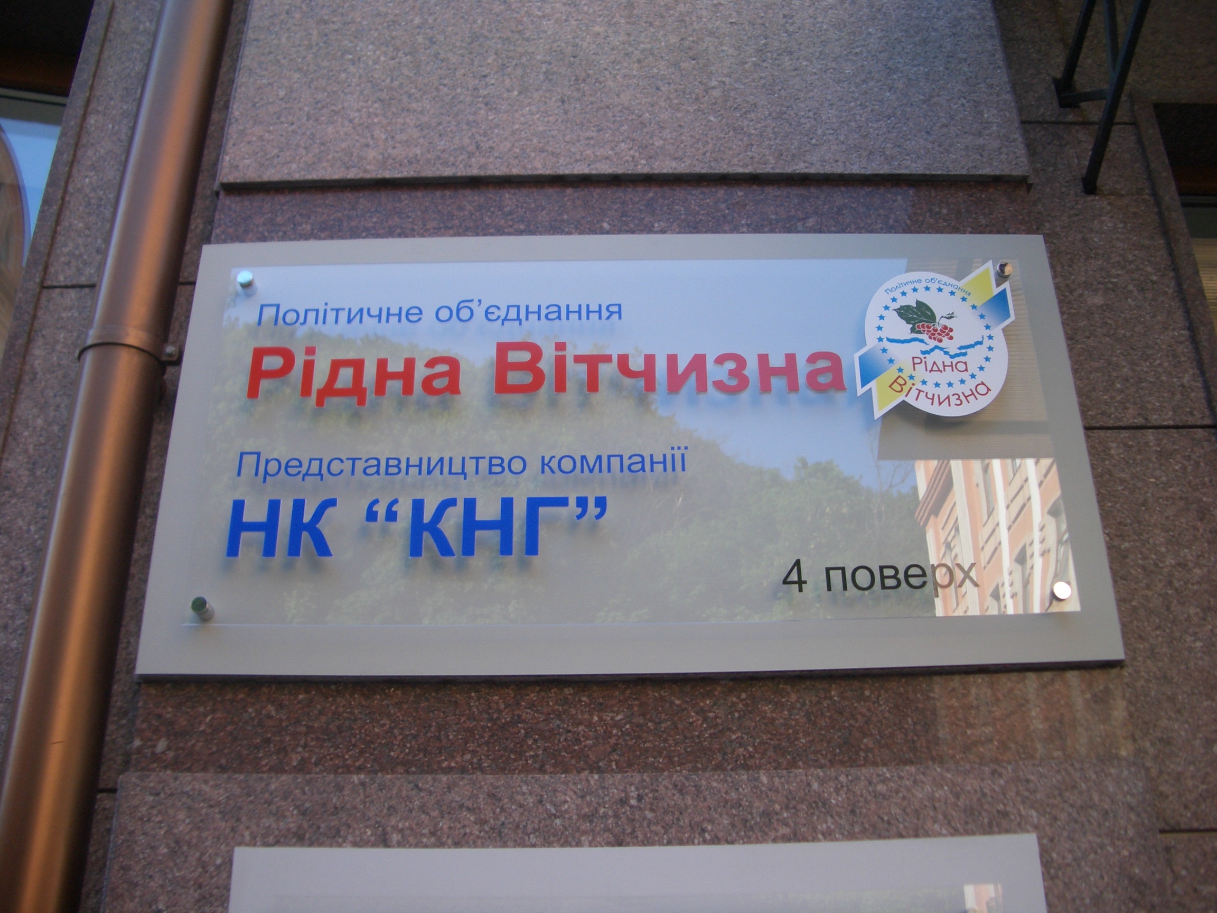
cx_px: 608
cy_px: 456
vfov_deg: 40.7
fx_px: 1231
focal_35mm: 35
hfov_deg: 52.6
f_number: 2.6
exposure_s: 1/200
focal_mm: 5.8
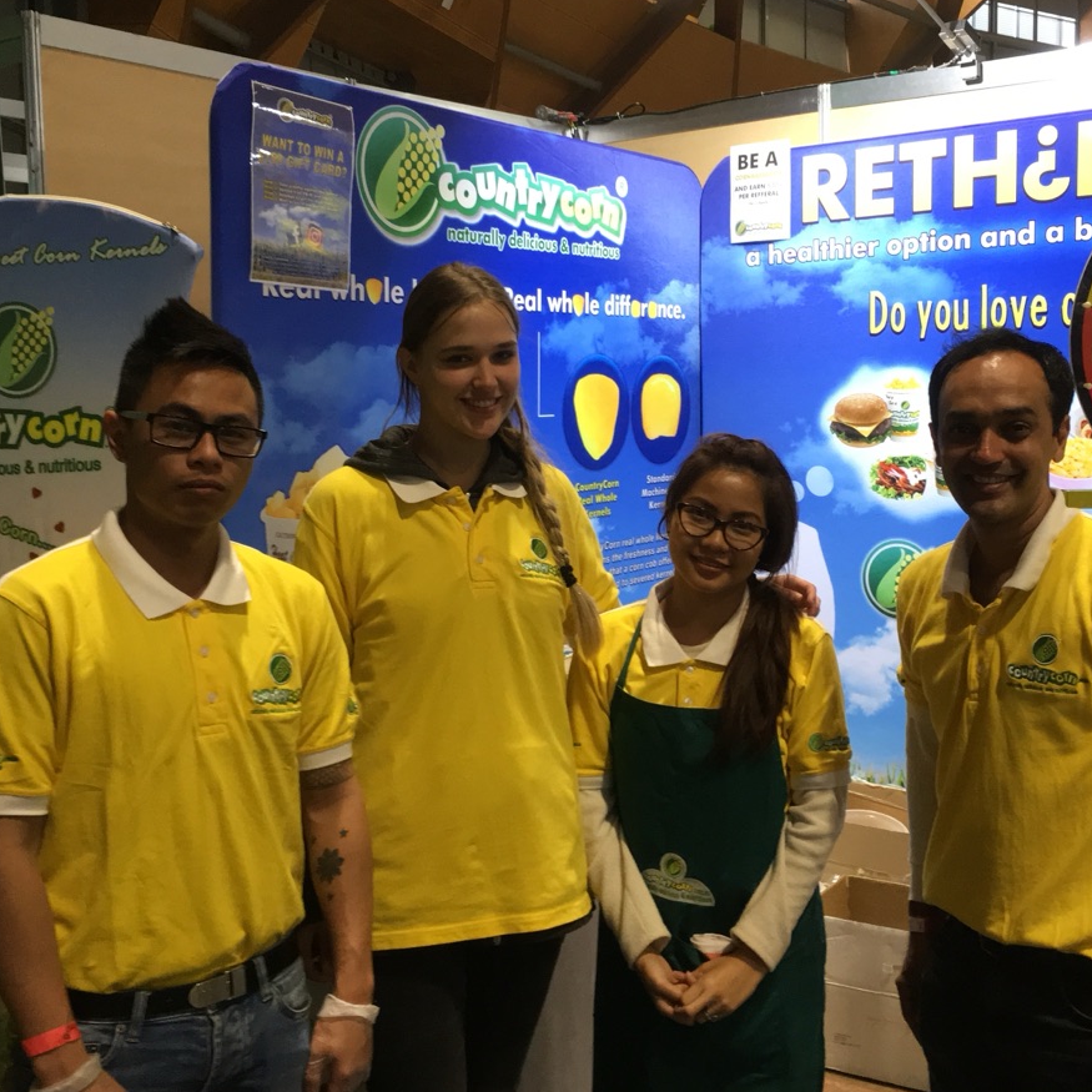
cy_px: 499
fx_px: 1463
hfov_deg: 40.8
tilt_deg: -4.4
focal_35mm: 41
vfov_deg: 40.9
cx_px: 628
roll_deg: +1.1
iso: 125
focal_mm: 4.15
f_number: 2.2
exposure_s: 1/33
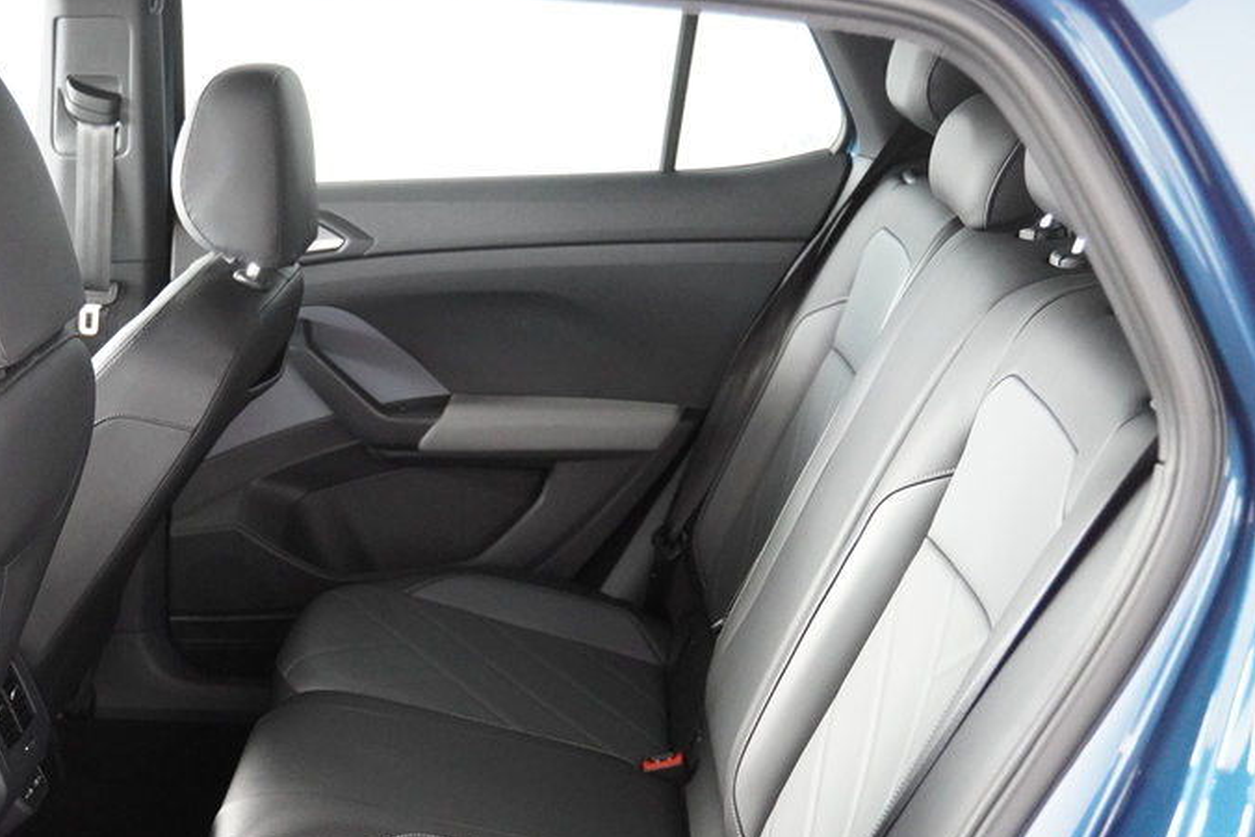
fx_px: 1743
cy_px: 604
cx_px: 394
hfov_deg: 39.0
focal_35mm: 50
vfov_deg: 26.7
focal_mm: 22
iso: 4000
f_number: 2.8
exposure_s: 1/160
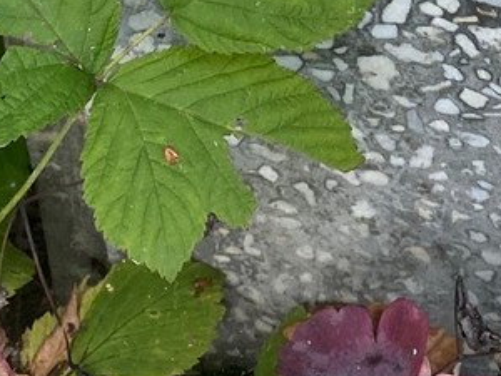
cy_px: -389
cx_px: 750
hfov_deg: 14.7
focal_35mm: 125
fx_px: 1809
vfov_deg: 10.8
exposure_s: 1/167
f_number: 1.8
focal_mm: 4.25
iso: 32
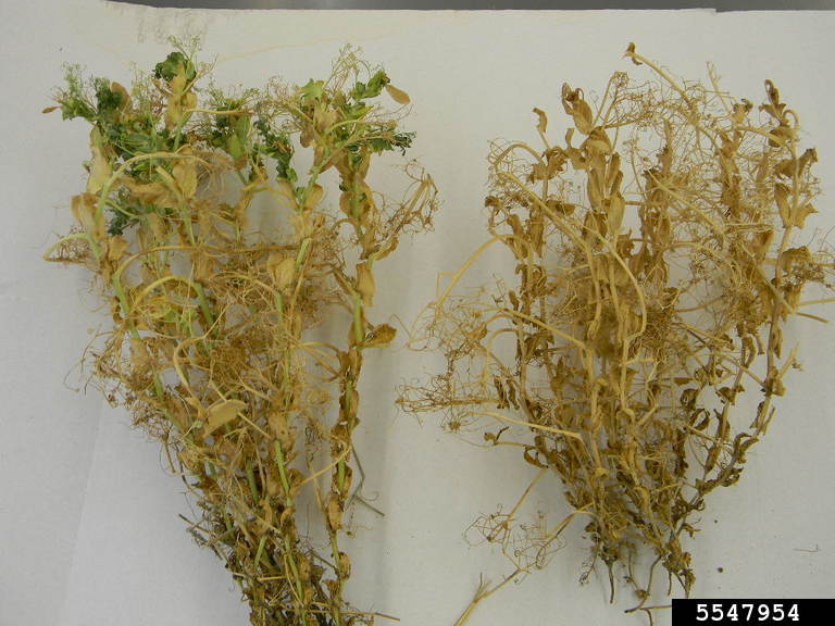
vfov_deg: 35.1
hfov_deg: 45.8
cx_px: 418
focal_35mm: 41
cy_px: 313
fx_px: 989
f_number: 3.8
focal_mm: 7.3
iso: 80
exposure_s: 1/30.5
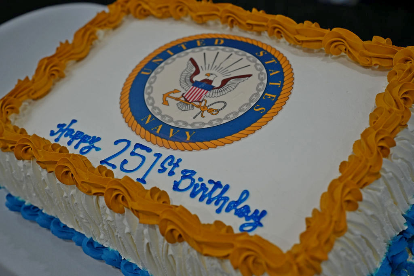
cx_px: 207
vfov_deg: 31.2
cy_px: 138
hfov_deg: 45.4
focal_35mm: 43
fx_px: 495
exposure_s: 1/160
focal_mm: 43
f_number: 4
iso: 1250
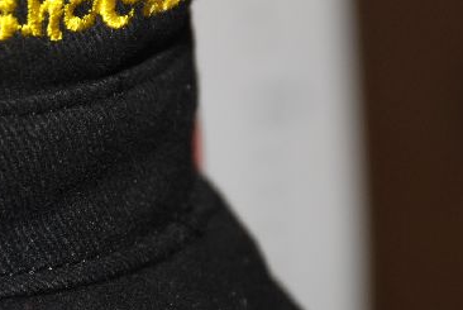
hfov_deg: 4.9
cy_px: 68
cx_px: -56
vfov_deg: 3.3
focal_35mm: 420
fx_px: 5408
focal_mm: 100
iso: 200
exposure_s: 1/60
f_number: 5.6
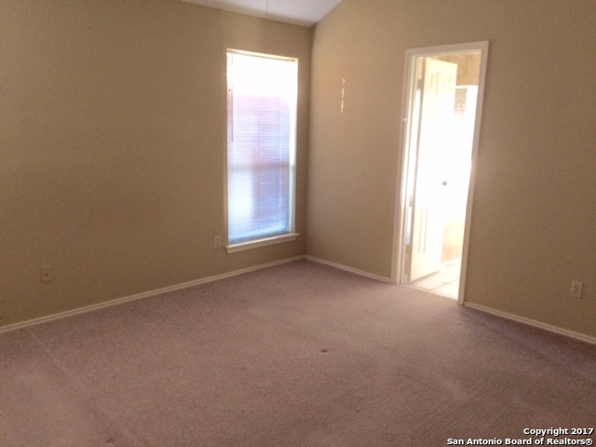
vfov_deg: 48.2
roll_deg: -1.4
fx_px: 499
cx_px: 298
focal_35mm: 29
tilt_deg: -10.7
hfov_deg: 61.7
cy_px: 224
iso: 250
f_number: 2.2
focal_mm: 4.15
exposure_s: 1/30
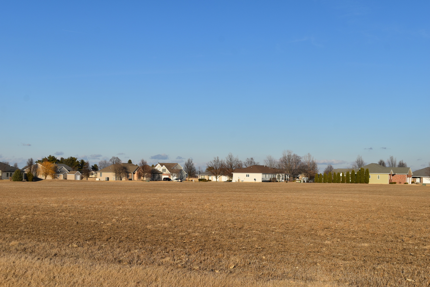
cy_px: 144
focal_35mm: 52
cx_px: 215
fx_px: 627
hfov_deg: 37.9
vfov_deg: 25.8
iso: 100
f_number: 9
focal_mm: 35
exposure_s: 1/320
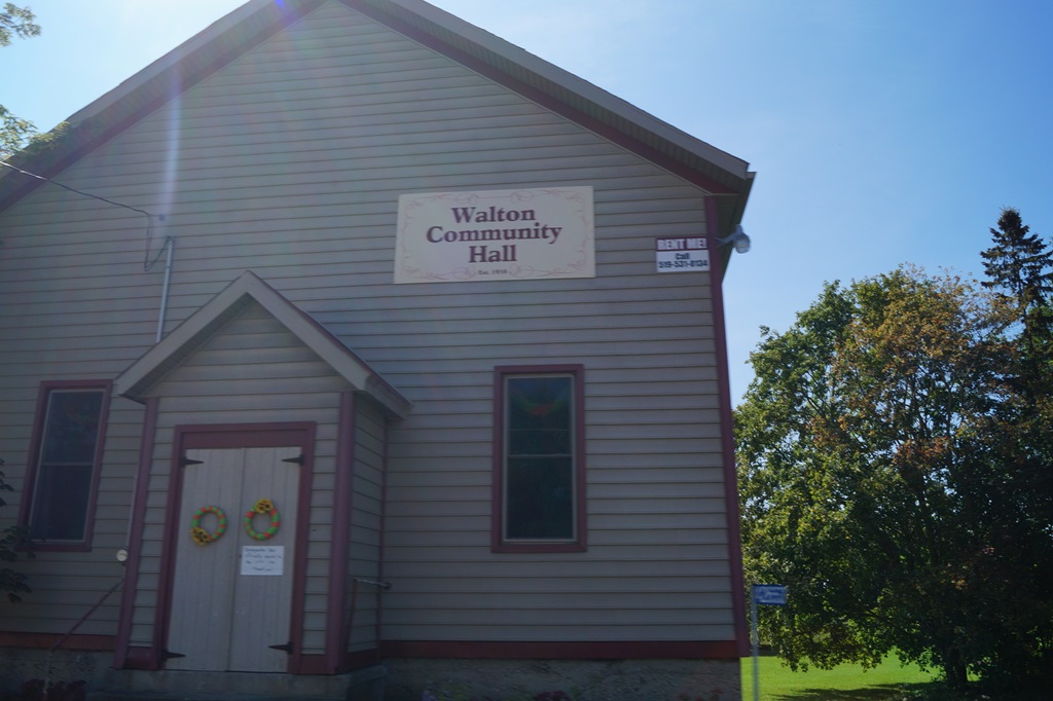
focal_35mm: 27
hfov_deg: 67.4
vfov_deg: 47.9
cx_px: 526
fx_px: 789
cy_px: 350
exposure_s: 1/200
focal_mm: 18
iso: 100
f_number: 10
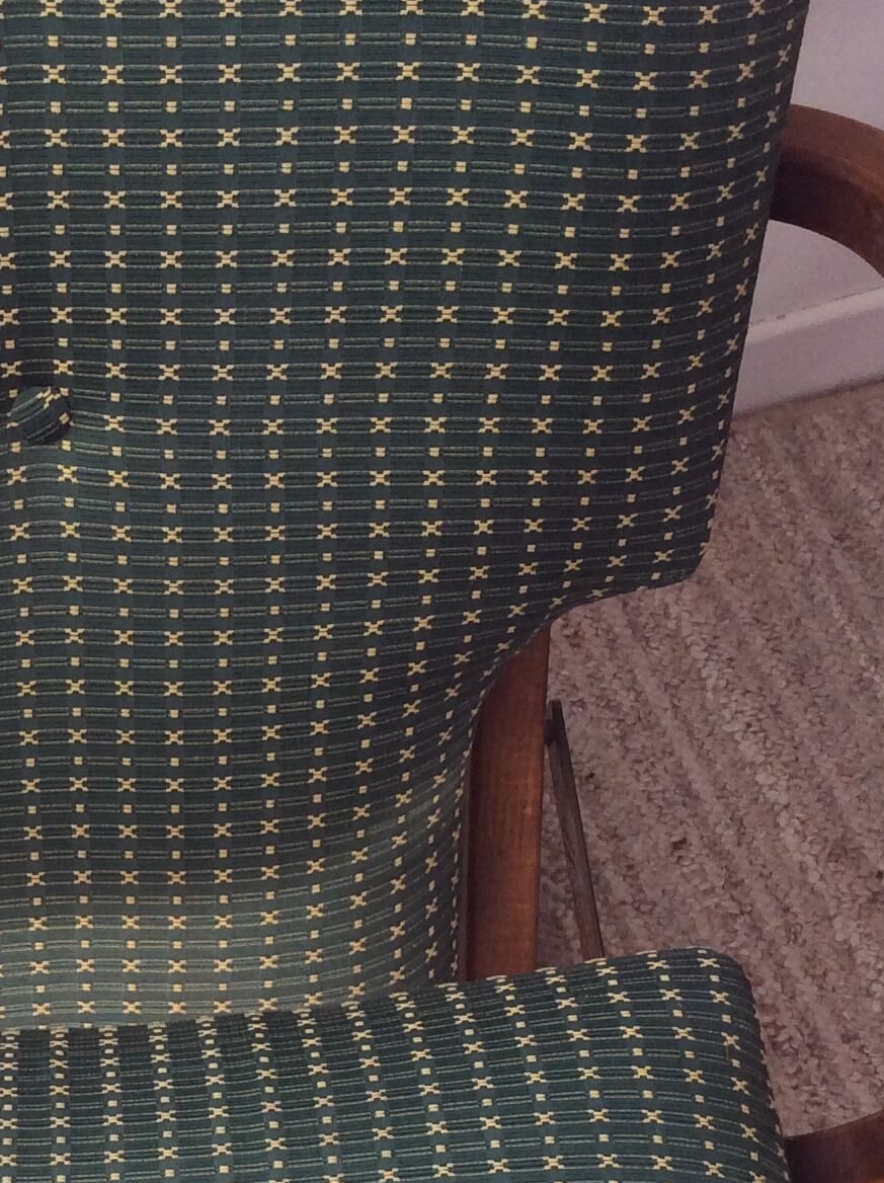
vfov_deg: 26.6
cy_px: 1051
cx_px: 49
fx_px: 2423
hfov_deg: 20.2
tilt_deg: -63.6
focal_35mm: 71
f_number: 2.4
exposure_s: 1/50
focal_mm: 3.3
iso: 40
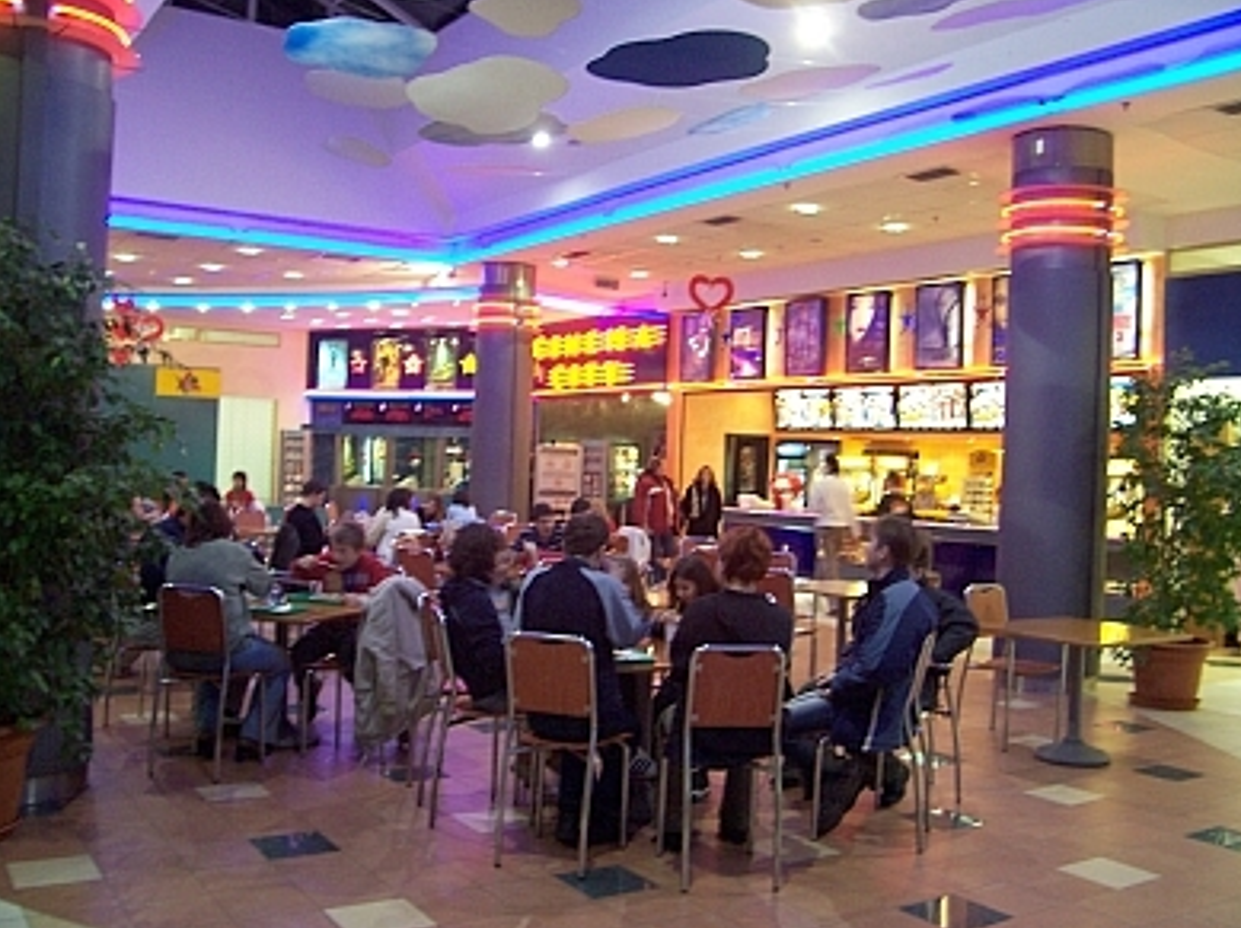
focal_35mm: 35
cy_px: 459
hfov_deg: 52.7
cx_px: 635
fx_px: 1254
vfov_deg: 40.6
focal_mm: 5.6
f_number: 2.7
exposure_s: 1/10
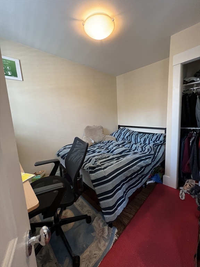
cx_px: 100
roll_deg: +3.8
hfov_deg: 89.9
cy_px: 134
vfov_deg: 106.2
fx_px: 100
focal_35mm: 13
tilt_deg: -8.9
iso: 400
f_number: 1.8
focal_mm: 1.57
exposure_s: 1/60
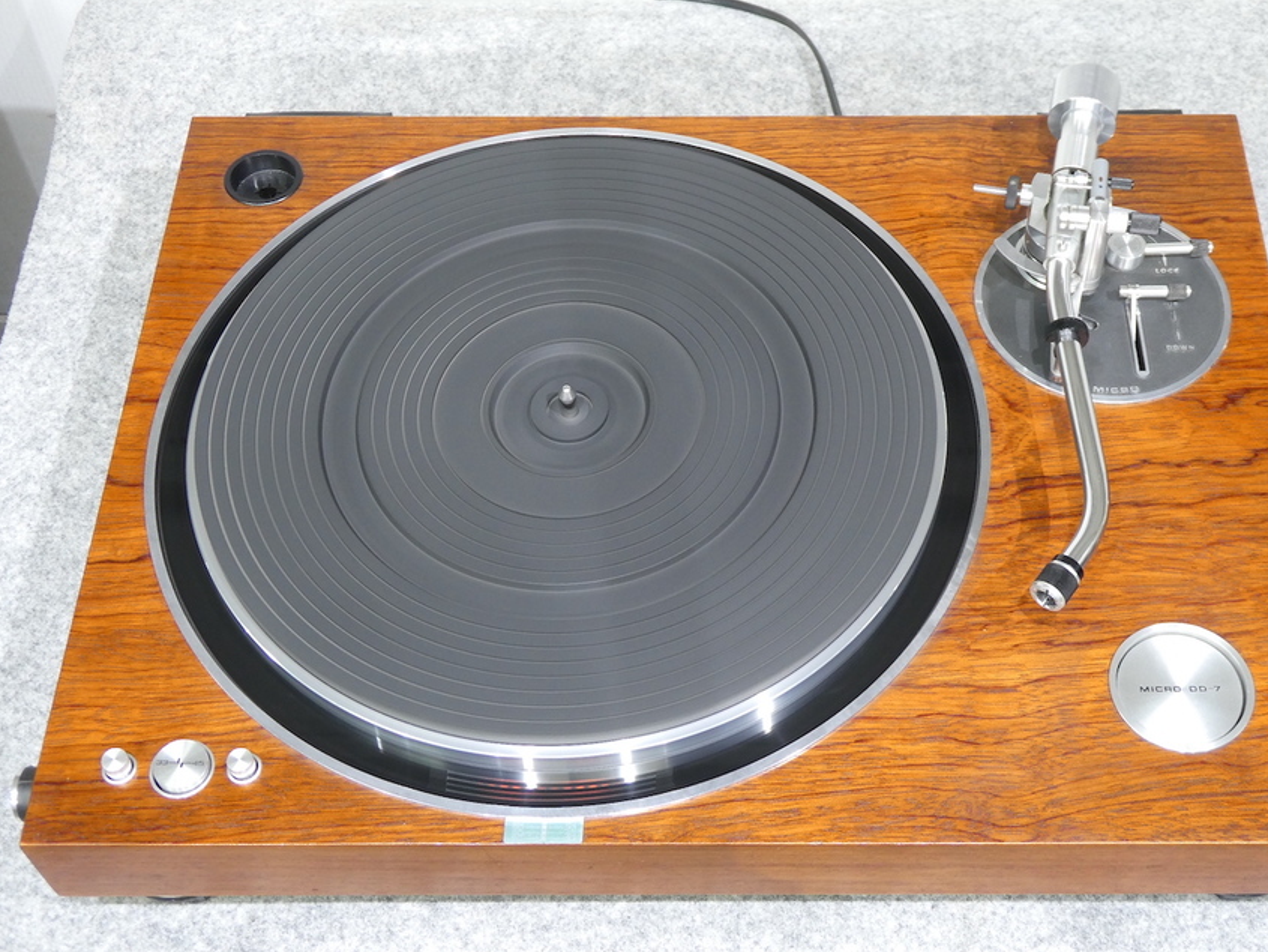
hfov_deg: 38.1
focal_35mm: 50
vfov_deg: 29.1
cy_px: 490
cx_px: 714
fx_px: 1832
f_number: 3.9
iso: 200
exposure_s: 1/4
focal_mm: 7.8
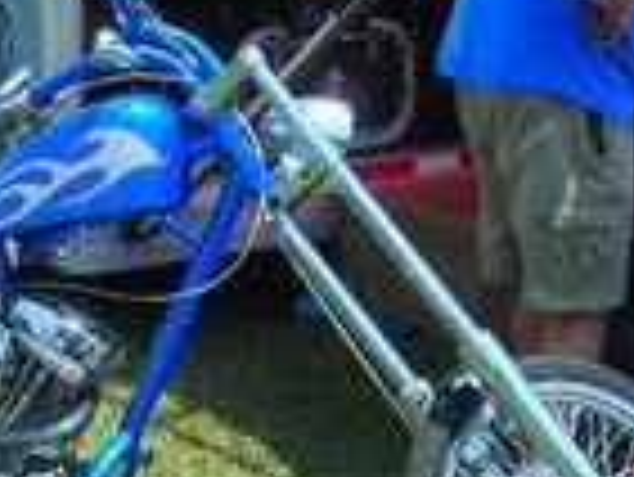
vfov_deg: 13.7
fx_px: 1980
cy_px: 320
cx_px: 22
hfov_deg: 17.8
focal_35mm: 108
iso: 50
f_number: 3.2
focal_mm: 6.3
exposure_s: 1/386
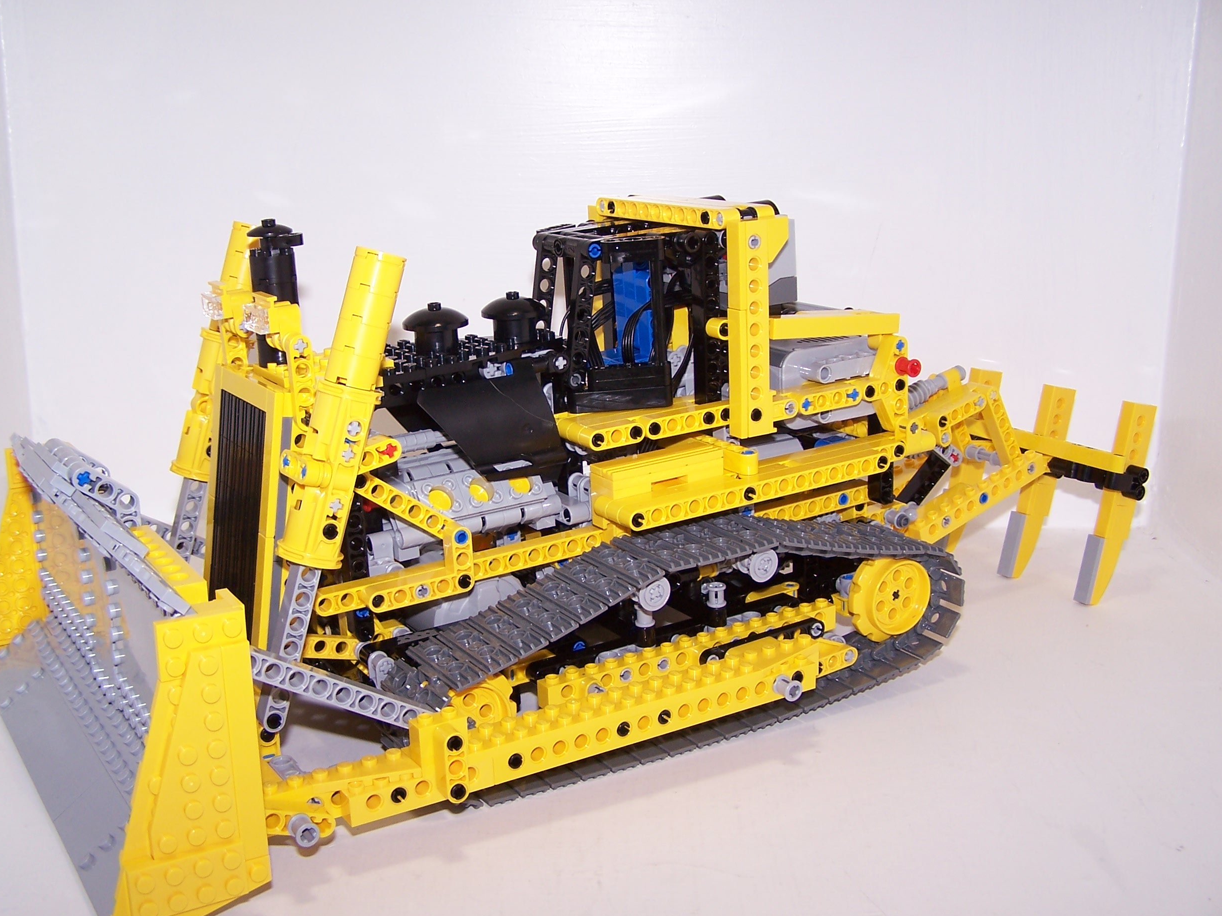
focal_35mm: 40
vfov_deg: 36.0
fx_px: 1412
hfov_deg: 46.8
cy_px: 442
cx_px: 590
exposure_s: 1/60
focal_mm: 6.3
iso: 80
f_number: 2.8
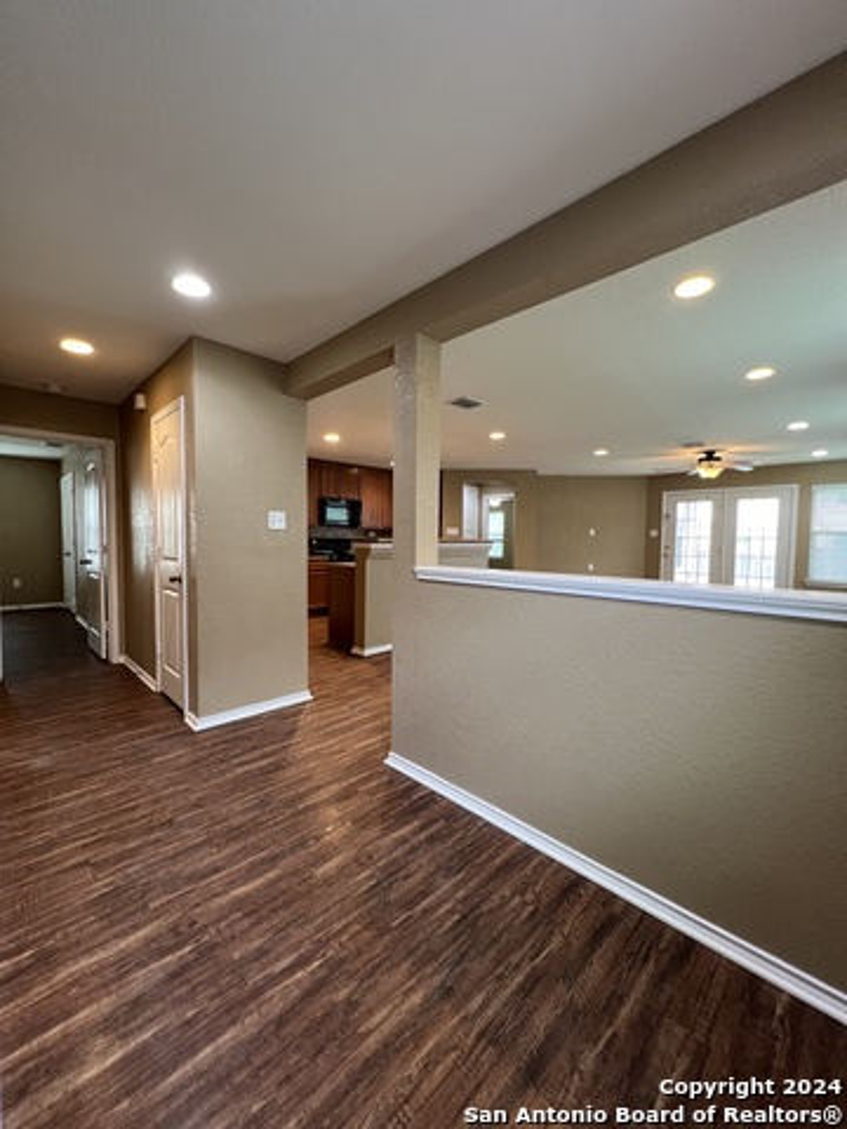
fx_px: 424
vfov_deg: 106.2
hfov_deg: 89.9
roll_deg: -0.8
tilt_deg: -2.8
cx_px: 424
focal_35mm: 13
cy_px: 564
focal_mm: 1.57
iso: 320
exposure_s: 1/60
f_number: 1.8
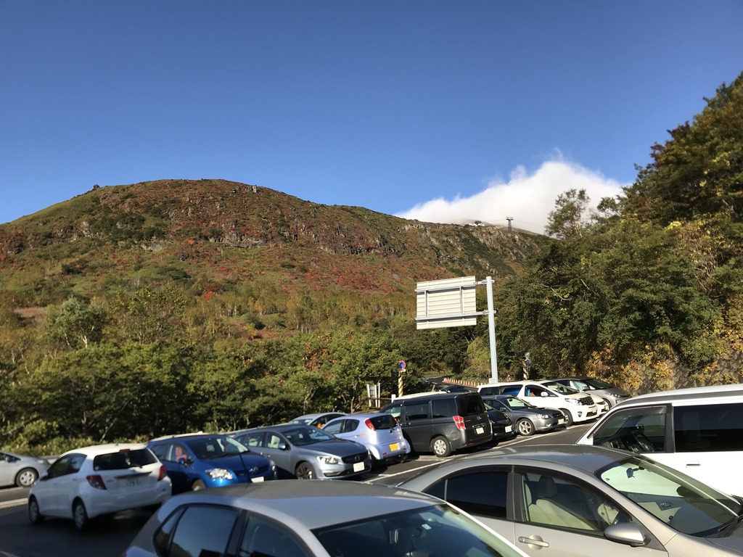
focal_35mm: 28
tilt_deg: +13.5
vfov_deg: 49.7
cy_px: 278
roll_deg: +0.9
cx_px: 372
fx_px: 601
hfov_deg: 63.4
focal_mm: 3.99
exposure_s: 1/1429
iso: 20
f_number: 1.8
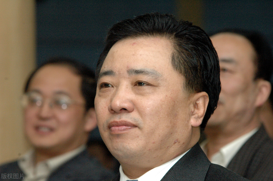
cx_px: 136
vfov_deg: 4.9
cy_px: 90
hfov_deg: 7.4
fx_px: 2103
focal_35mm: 278
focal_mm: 185
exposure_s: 1/60
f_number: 7.1
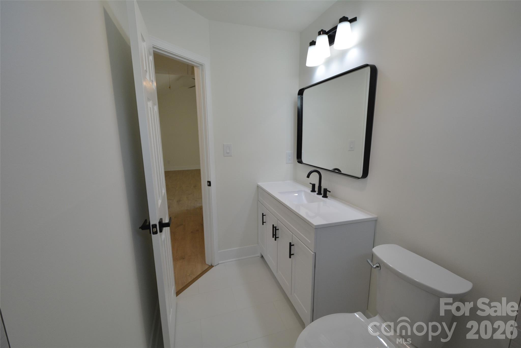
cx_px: 260
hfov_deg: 100.4
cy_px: 174
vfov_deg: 77.4
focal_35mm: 15
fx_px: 217
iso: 500
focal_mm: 10
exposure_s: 1/100
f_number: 5
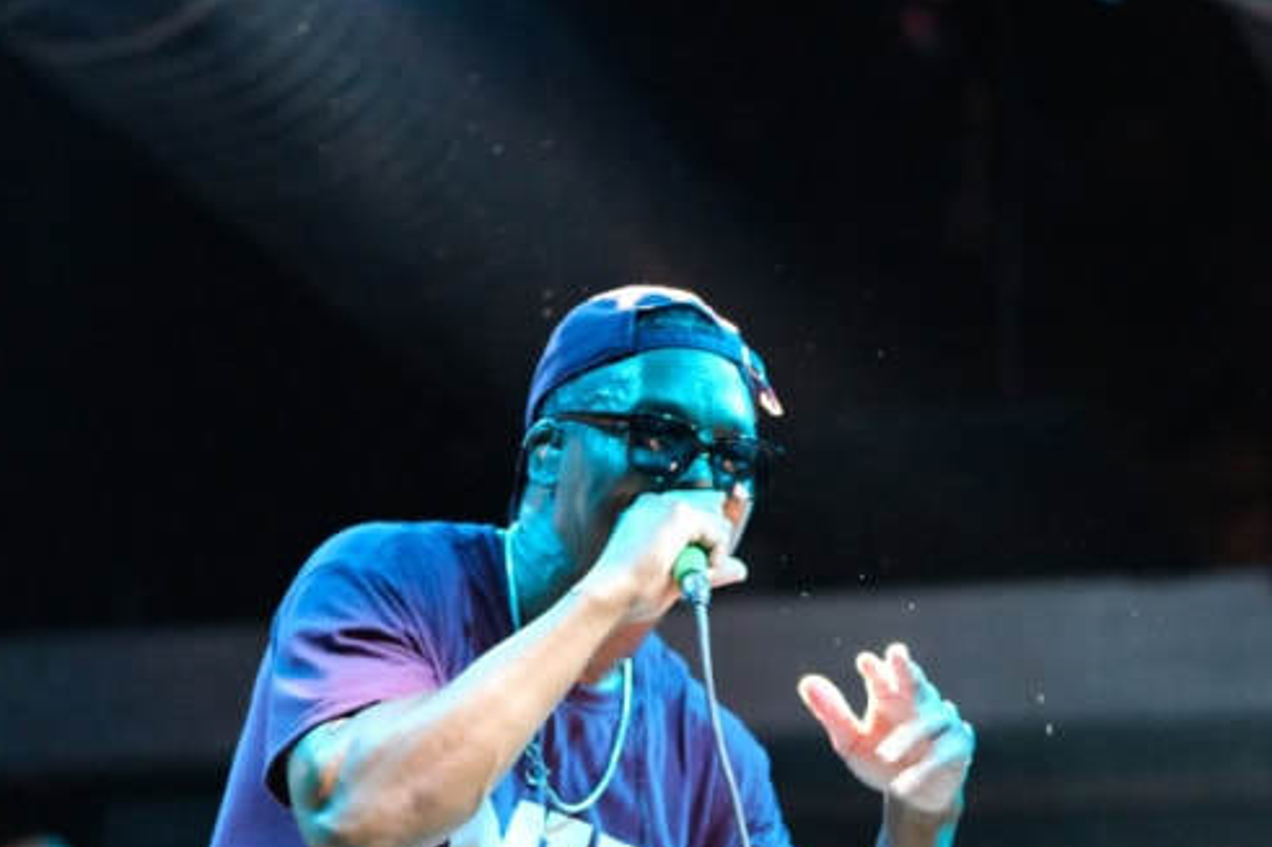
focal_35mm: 137
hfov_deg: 15.0
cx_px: 712
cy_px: 582
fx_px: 4839
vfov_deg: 10.0
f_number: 1.4
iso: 8000
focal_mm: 56
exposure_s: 1/210
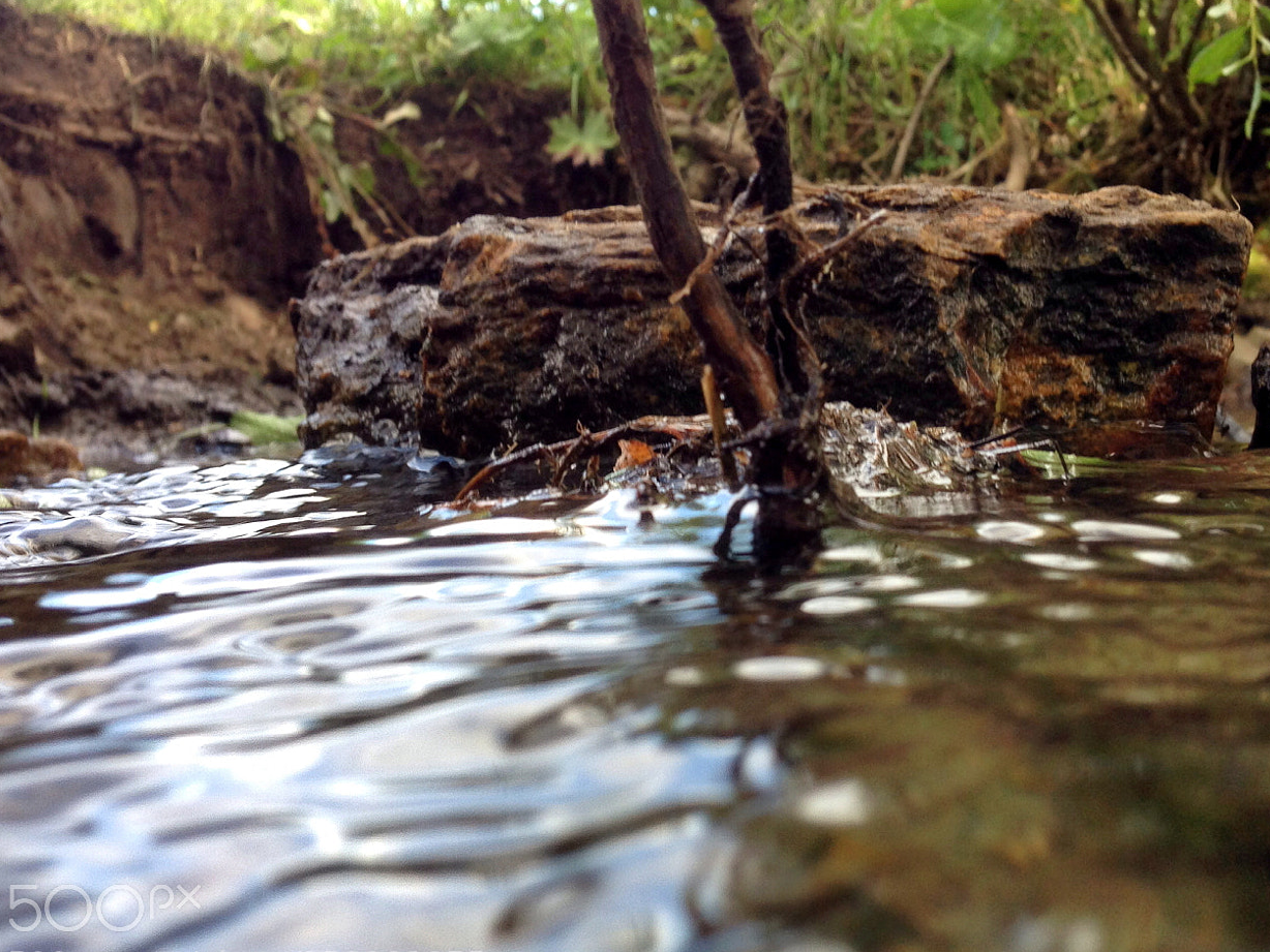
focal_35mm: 43
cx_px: 772
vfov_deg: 33.6
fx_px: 1578
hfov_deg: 43.6
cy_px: 424
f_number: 2.4
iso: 50
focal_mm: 4.12
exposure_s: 1/120
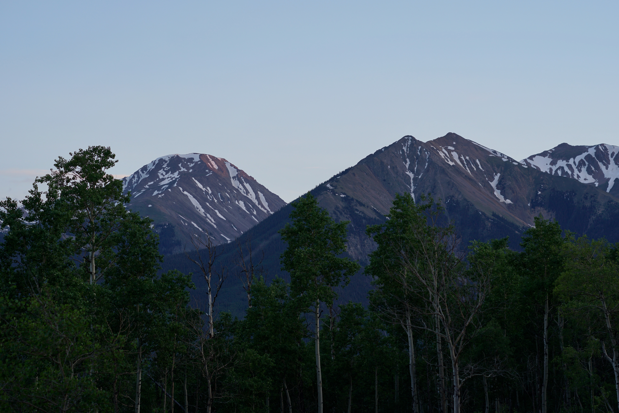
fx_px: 1418
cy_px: 206
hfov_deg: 24.6
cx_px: 310
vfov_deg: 16.6
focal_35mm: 82
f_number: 3.2
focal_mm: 55
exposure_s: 1/60
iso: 100
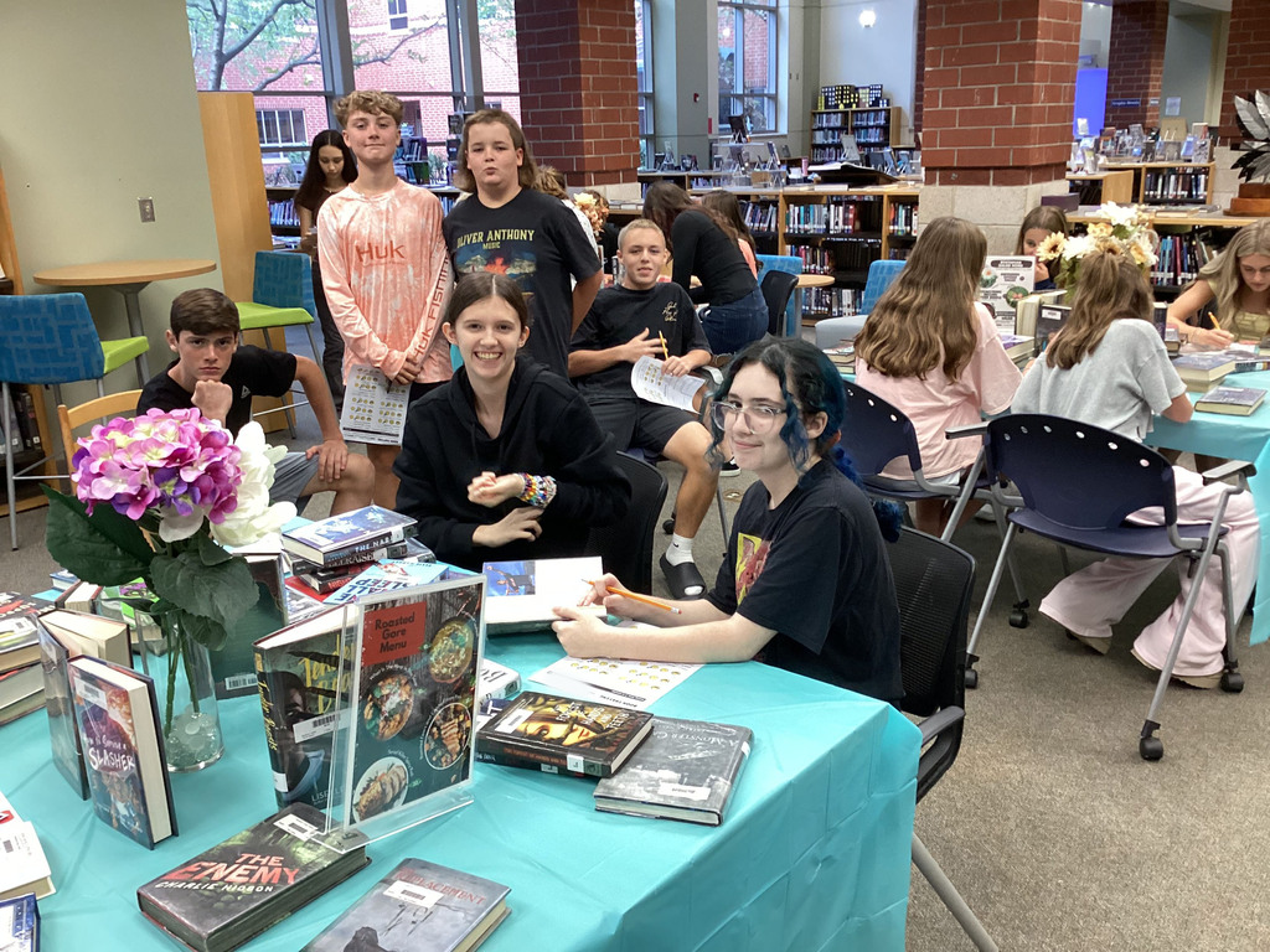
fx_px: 1137
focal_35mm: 31
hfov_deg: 58.4
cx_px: 635
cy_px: 476
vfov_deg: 45.4
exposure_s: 1/60
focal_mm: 3.3
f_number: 2.4
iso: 160
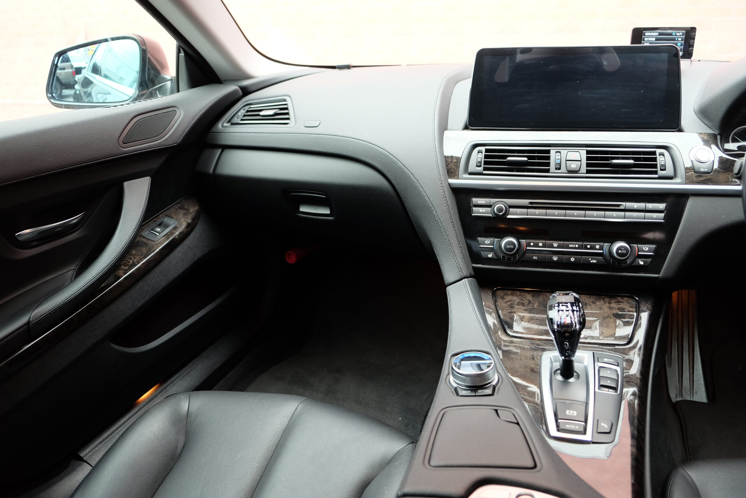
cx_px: 373
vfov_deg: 47.9
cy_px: 249
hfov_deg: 67.4
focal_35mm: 27
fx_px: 559
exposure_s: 1/30
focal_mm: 18
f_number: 2.8
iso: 400
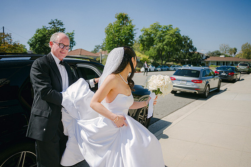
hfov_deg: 65.5
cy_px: 84
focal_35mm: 28
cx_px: 126
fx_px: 195
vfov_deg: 46.4
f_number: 2.8
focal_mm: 28
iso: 100
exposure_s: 1/2000
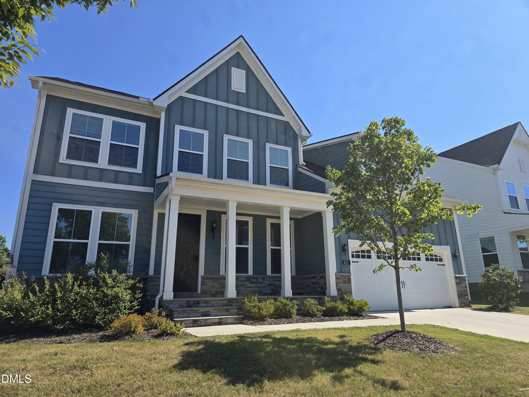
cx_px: 264
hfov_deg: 73.9
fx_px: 351
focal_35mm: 23
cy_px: 198
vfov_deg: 58.9
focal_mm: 6.3
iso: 12
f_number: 1.7
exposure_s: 1/792
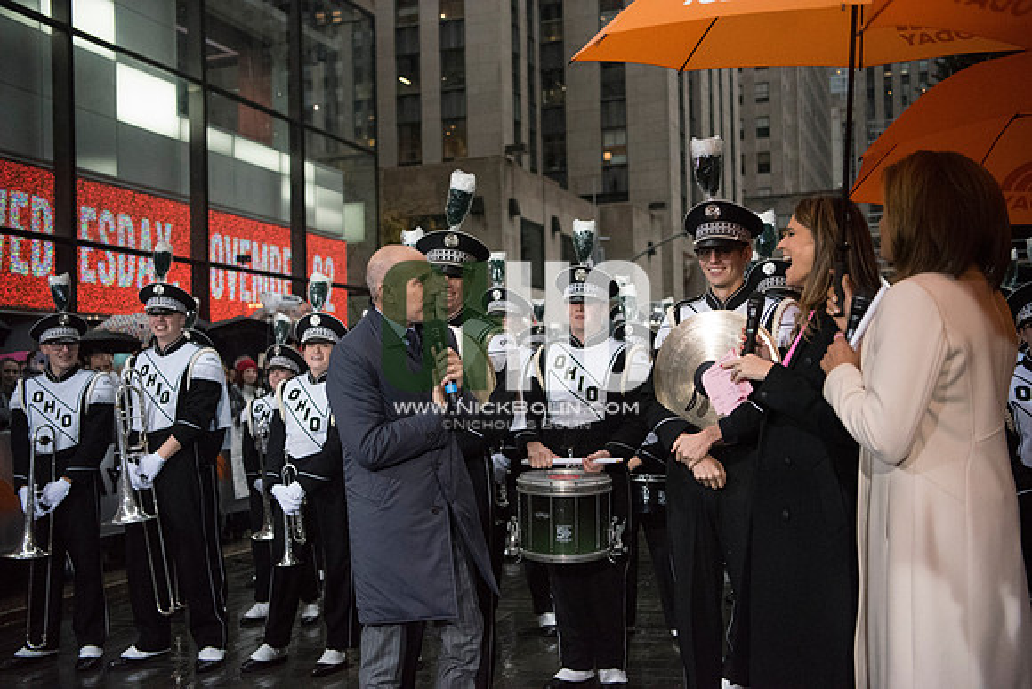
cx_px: 516
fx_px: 1147
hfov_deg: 48.4
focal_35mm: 40
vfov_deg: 33.4
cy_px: 344
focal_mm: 40
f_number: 2.8
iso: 10000
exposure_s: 1/4000
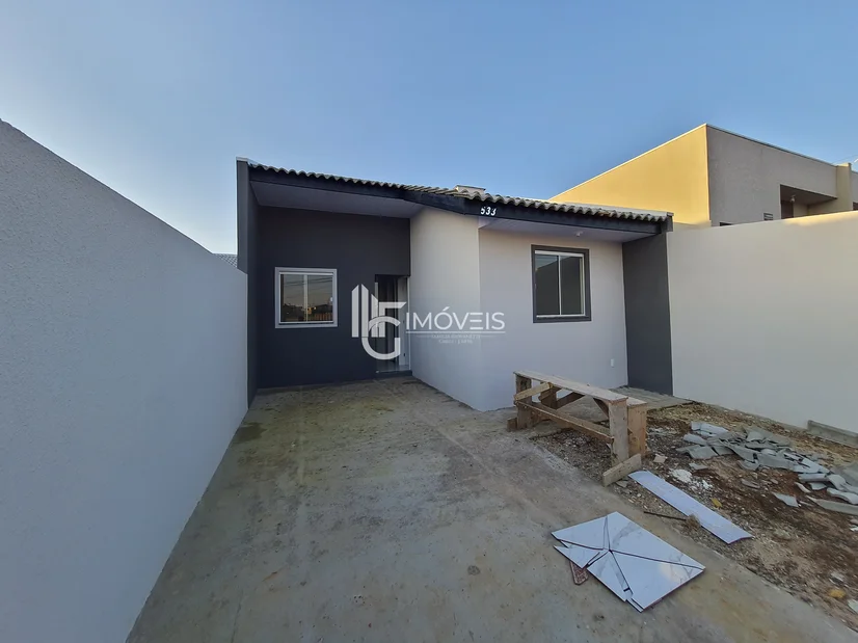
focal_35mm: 13
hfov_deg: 106.2
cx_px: 429
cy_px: 322
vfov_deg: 89.9
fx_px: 322
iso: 50
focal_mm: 1.74
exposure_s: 1/251
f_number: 2.2
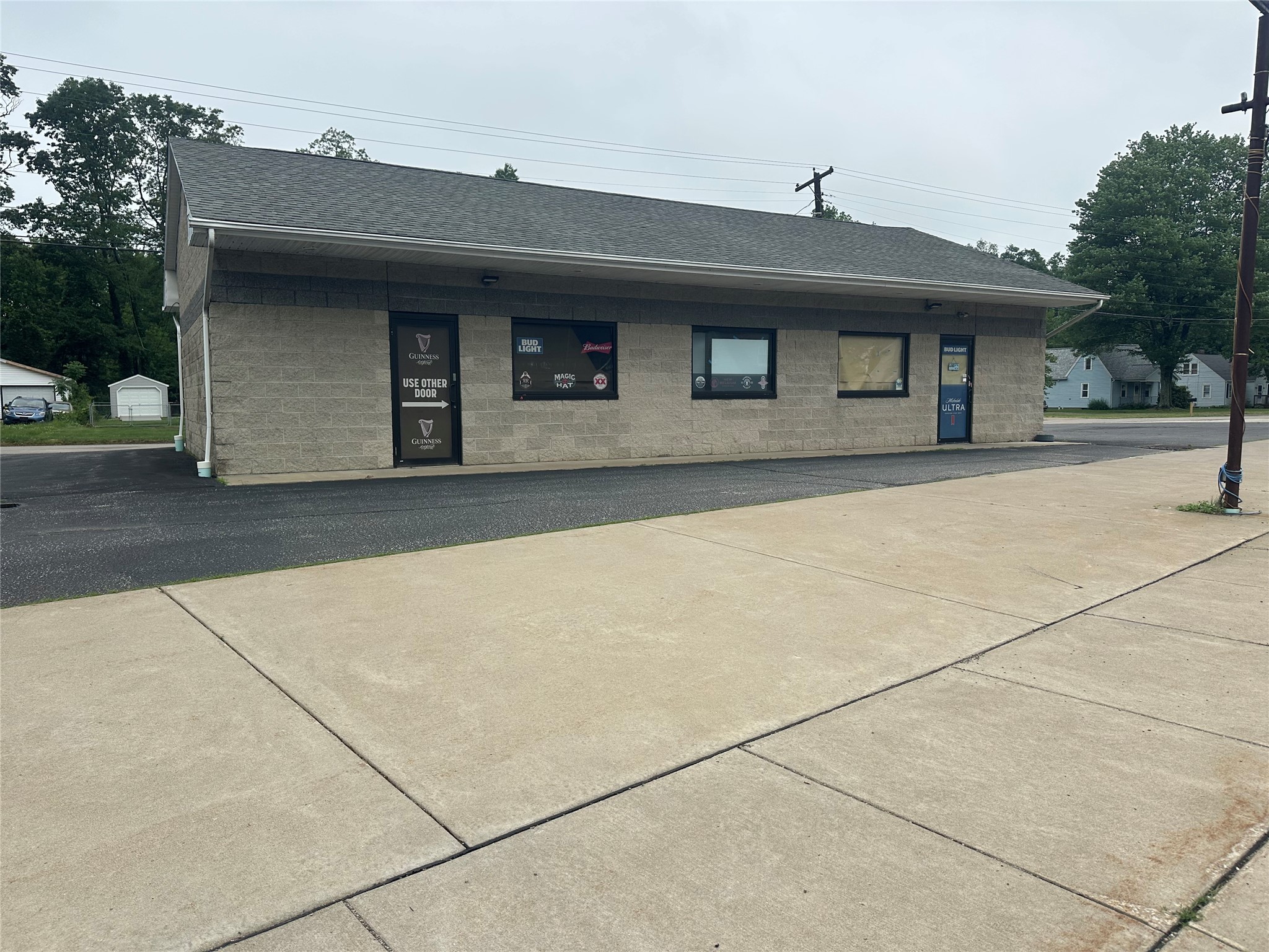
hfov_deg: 71.6
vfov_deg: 56.8
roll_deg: +0.1
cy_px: 476
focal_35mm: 24
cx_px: 634
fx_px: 880
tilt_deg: -5.4
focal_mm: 6.86
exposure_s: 1/5848
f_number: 1.78
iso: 80
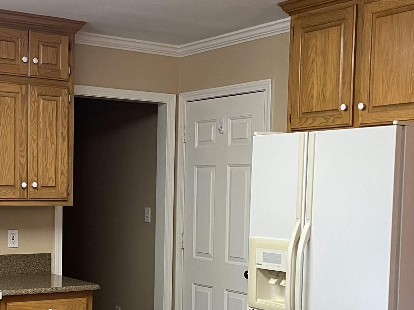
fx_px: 753
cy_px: 239
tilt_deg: -4.6
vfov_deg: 23.0
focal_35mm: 63
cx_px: 131
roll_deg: -1.2
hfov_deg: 30.5
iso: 200
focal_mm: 5.1
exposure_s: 1/60
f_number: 1.6
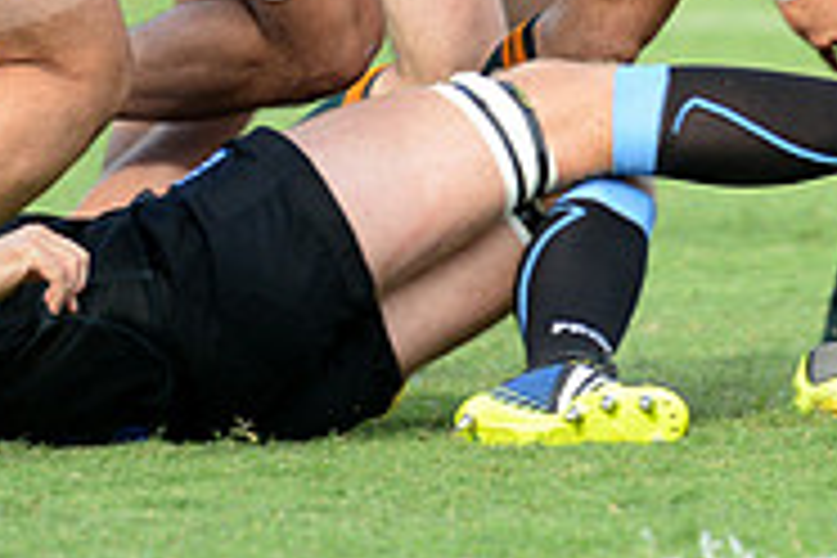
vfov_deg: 1.6
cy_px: -281
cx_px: 698
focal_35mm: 841
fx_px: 19552
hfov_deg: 2.5
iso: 640
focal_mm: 270
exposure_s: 1/500
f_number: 4
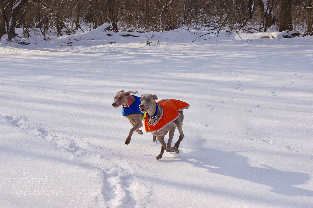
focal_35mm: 94
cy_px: 104
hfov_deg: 21.7
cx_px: 156
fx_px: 816
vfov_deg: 14.5
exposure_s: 1/800
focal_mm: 62.5
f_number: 8
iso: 200
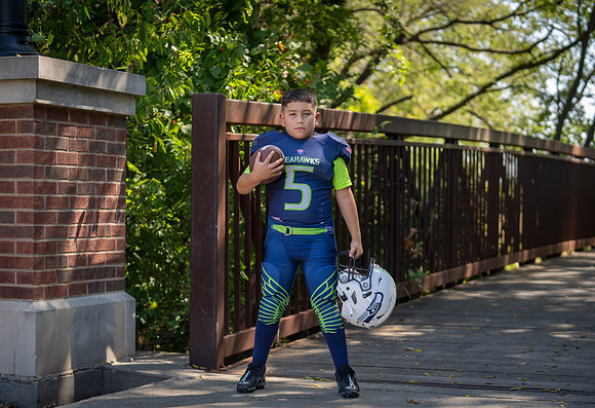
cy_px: 213
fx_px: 1255
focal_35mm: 75
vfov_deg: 18.4
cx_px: 299
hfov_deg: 26.7
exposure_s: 1/320
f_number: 2.8
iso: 100
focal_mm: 70
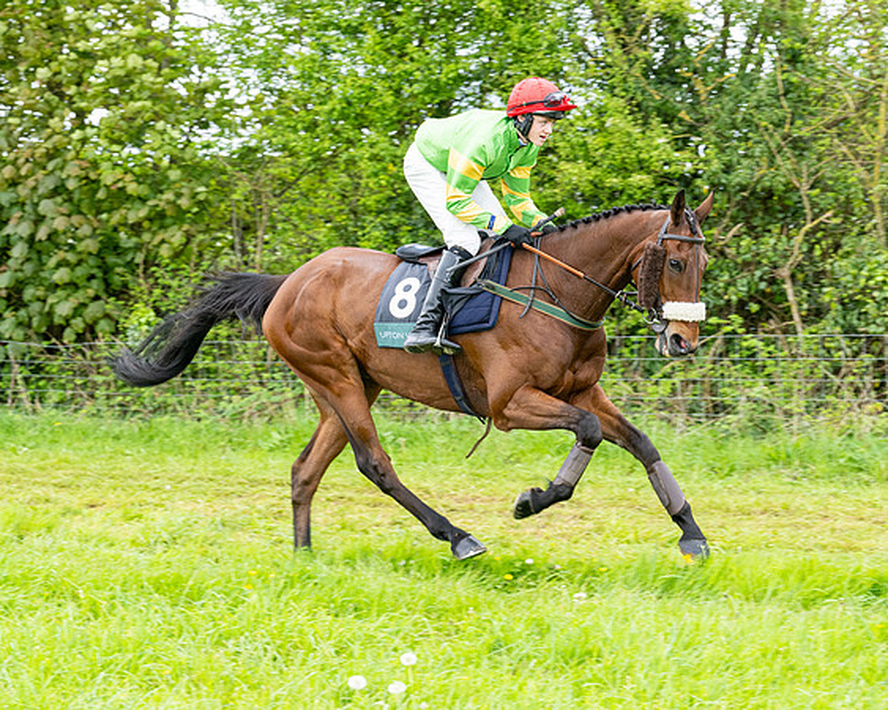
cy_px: 318
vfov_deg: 14.2
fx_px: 2855
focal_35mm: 109
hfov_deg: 17.7
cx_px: 477
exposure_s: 1/500
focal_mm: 72
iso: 400
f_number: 5
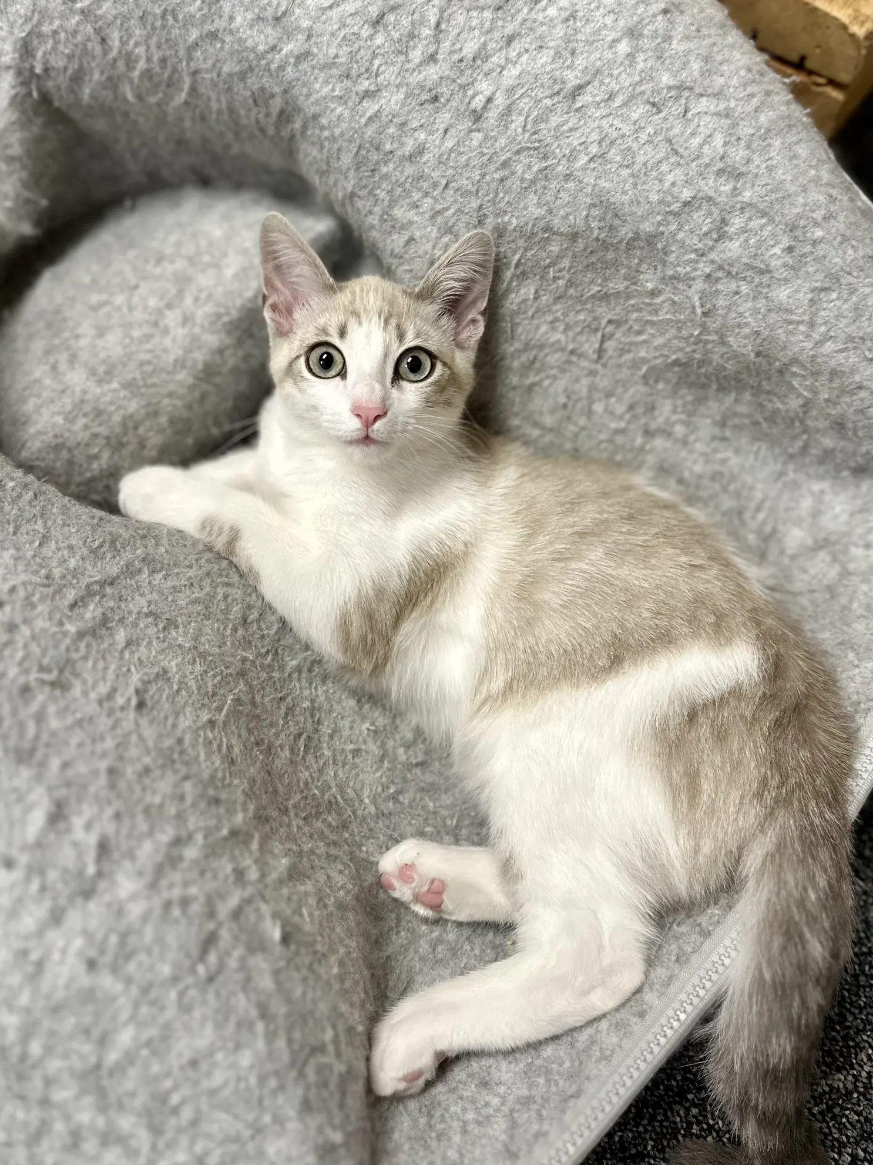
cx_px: 453
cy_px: 433
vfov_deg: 57.6
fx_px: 1043
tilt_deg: -60.0
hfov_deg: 45.4
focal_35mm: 31
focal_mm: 6.86
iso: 160
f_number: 1.78
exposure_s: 1/120
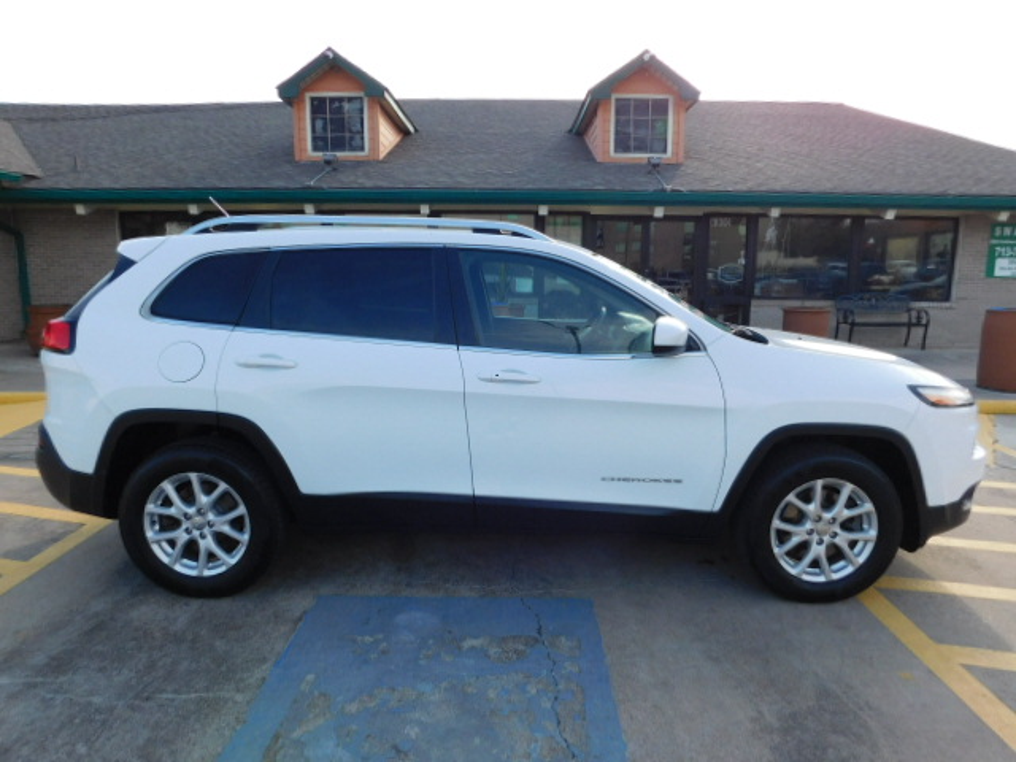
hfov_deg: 73.9
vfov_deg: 58.9
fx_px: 675
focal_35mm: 23
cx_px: 508
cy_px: 381
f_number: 3
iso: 125
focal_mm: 4
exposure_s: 1/640
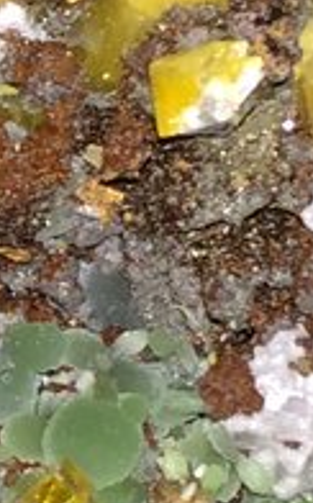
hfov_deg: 4.7
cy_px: 303
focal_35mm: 260
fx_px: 3559
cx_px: -723
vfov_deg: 8.1
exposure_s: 1/107
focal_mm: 4.12
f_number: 2.2
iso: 32
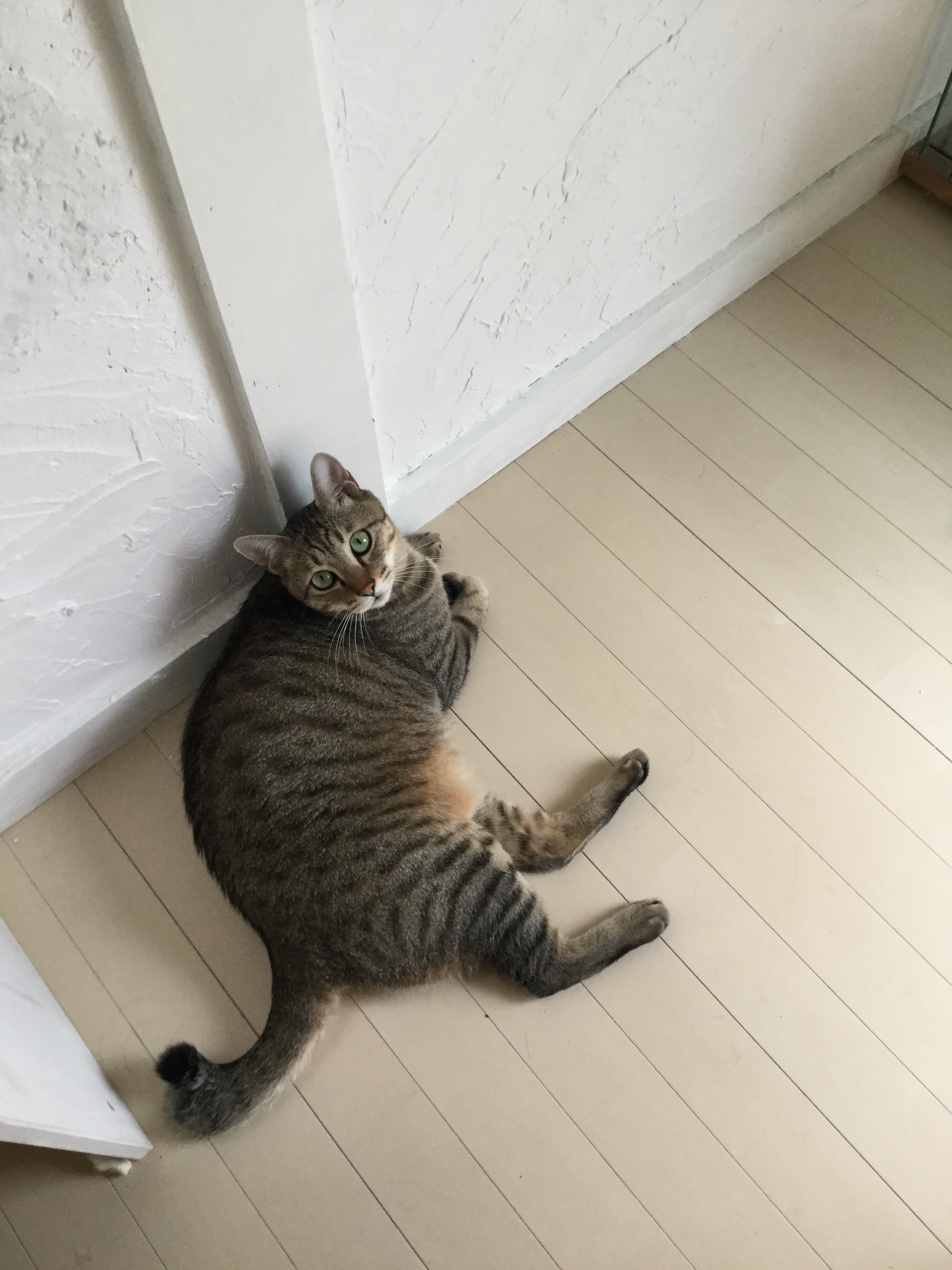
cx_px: 476
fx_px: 1137
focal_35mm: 31
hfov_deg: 45.4
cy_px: 635
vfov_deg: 58.4
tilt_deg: -67.5
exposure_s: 1/30
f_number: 2.4
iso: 64
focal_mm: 3.3
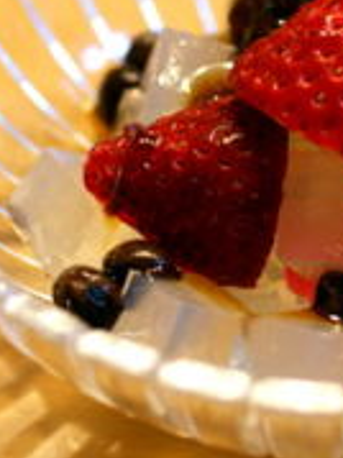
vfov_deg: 10.5
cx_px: 246
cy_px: 122
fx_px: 2500
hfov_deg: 7.8
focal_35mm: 189
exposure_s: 1/50
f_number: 3.5
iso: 400
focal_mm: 50
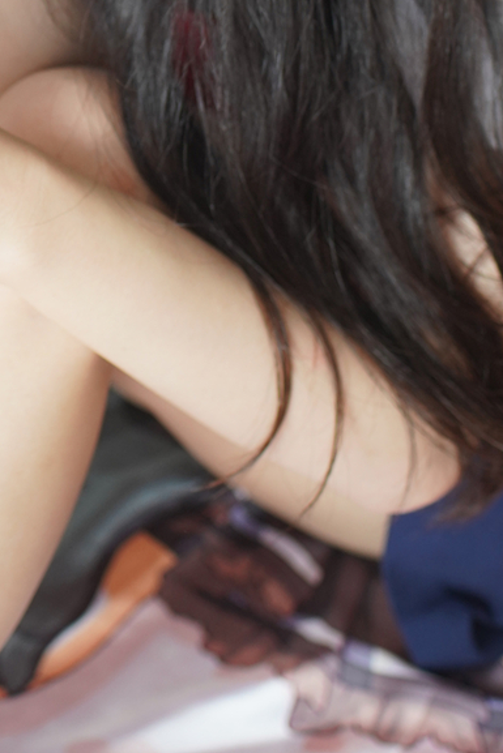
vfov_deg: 17.5
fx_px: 2367
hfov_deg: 12.1
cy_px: -69
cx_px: 56
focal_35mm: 113
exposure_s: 1/125
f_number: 2.5
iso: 500
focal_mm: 35
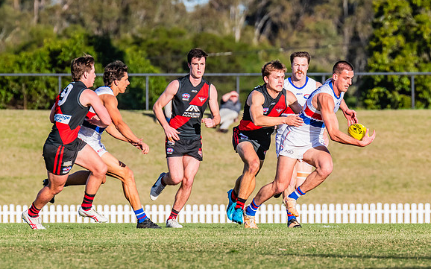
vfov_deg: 1.9
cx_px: 308
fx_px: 8256
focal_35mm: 703
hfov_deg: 3.0
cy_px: 113
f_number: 9
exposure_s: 1/1600
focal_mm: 420
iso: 800
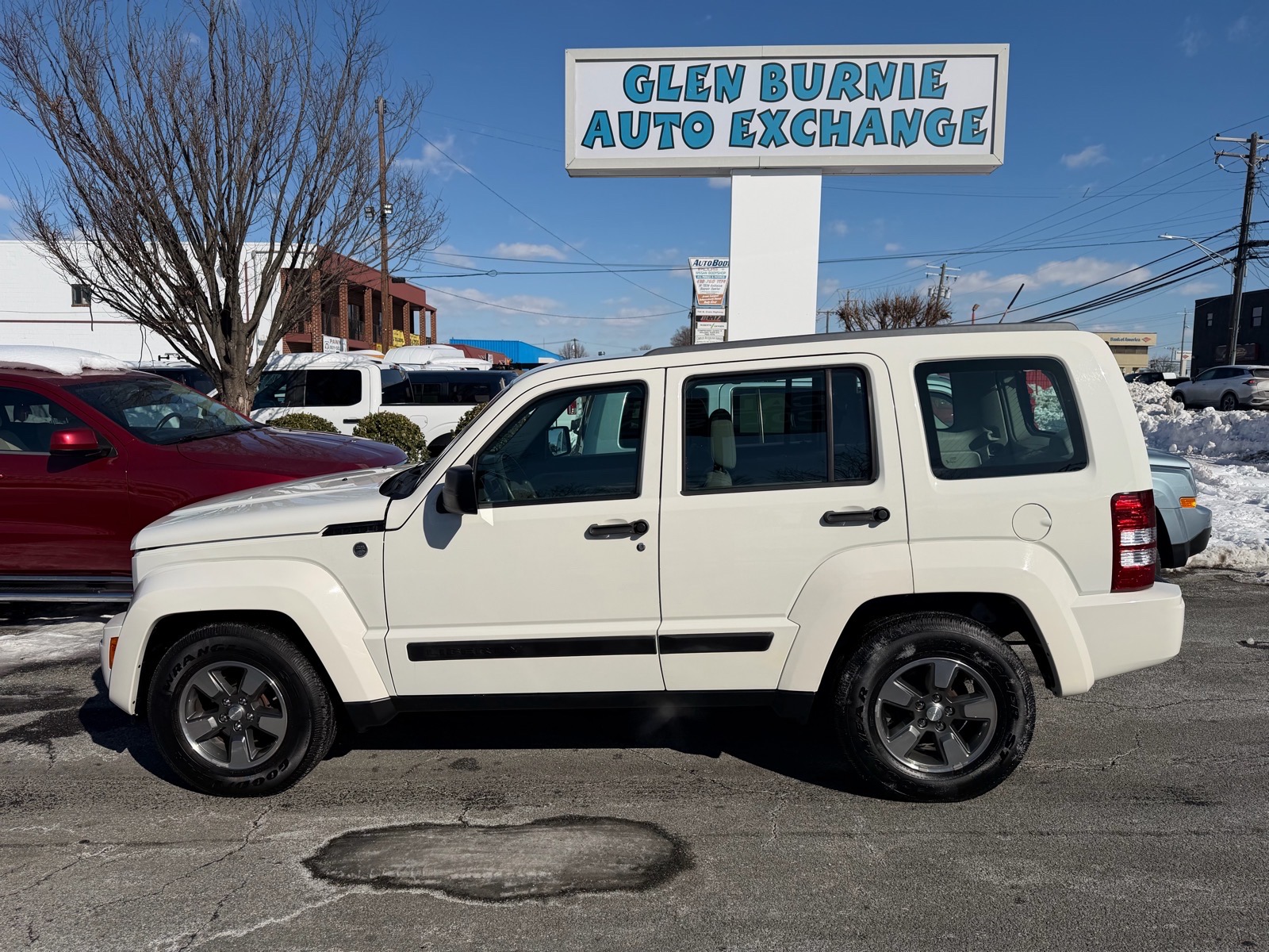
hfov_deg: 71.6
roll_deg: -0.5
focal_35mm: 24
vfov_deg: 56.8
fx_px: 880
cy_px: 476
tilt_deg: -5.7
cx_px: 634
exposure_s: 1/14286
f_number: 1.78
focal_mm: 6.76
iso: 80
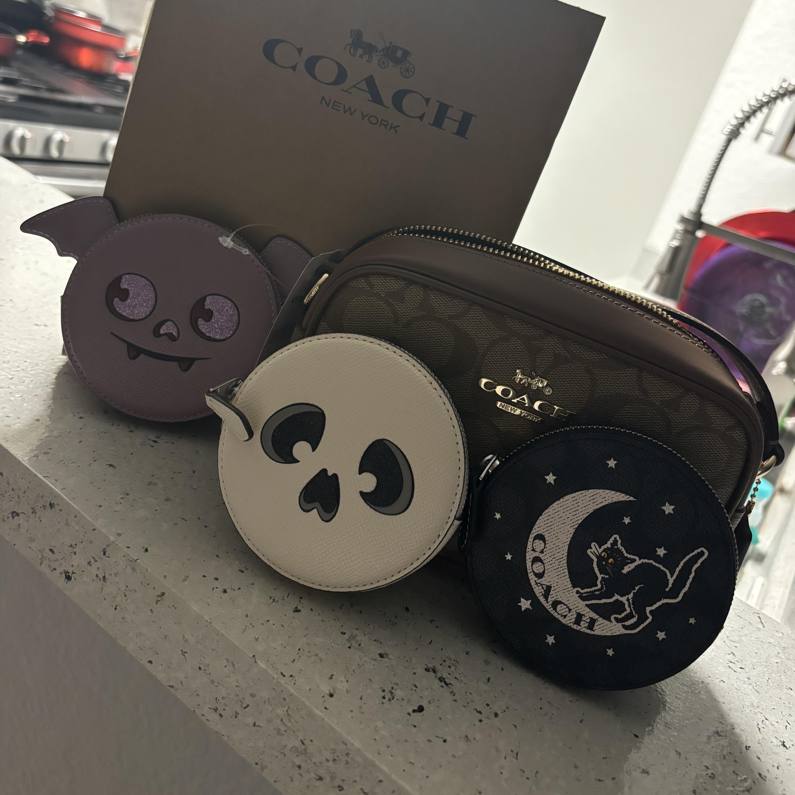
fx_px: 805
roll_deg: -19.9
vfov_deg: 52.1
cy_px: 315
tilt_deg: -18.0
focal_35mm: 31
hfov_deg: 52.5
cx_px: 398
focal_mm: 5.96
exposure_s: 1/60
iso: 500
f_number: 1.6
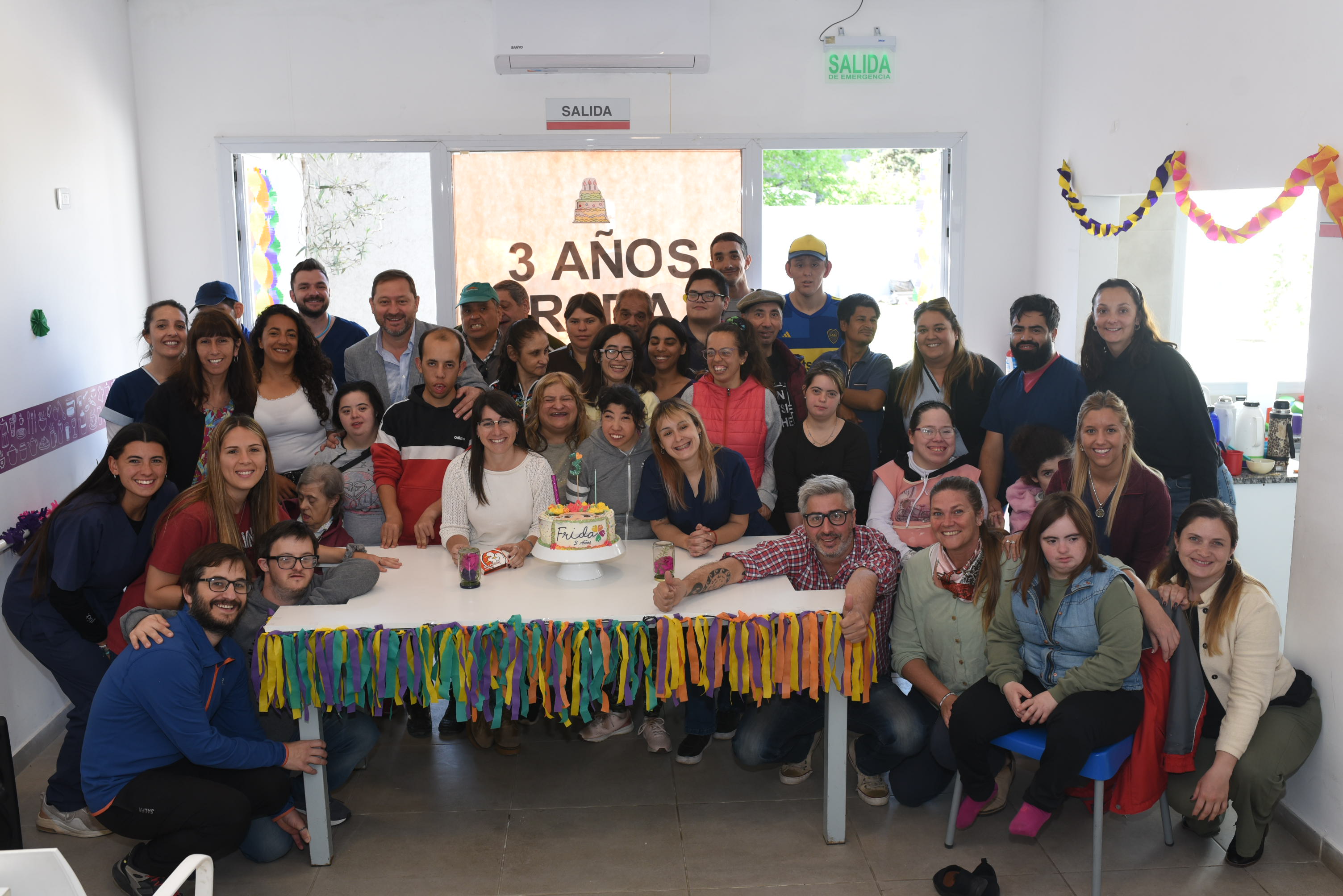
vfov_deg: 37.9
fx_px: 1306
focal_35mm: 35
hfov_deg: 54.4
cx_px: 672
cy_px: 448
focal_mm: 35
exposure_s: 1/160
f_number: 5.6
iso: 640
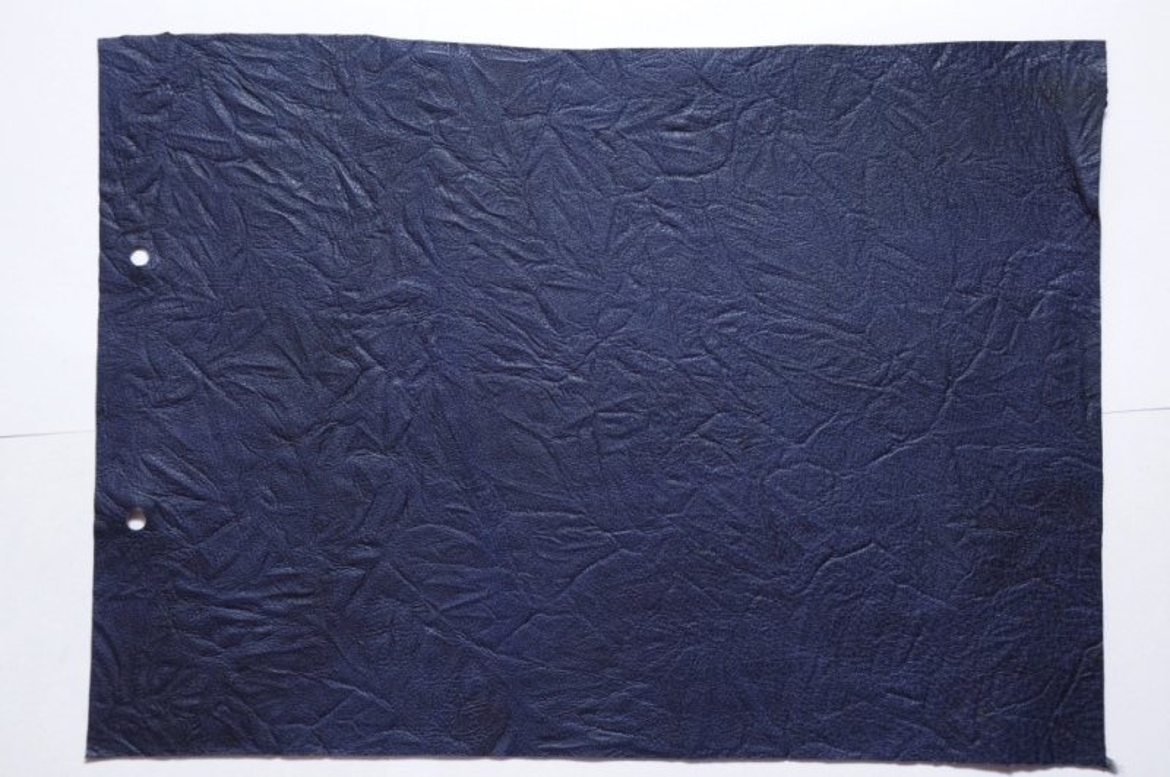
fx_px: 1947
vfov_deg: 22.6
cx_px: 585
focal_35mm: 60
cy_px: 388
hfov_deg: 33.4
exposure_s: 1/100
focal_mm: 40
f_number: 10
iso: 500
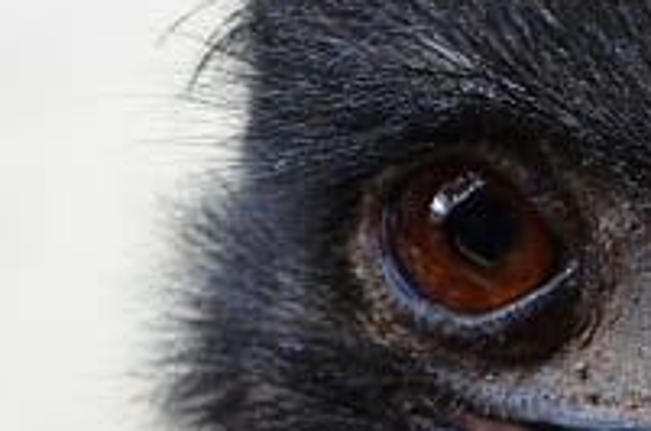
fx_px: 7848
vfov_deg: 3.1
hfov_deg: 4.7
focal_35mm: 435
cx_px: 789
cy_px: 431
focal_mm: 92
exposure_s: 1/160
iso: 800
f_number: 5.6
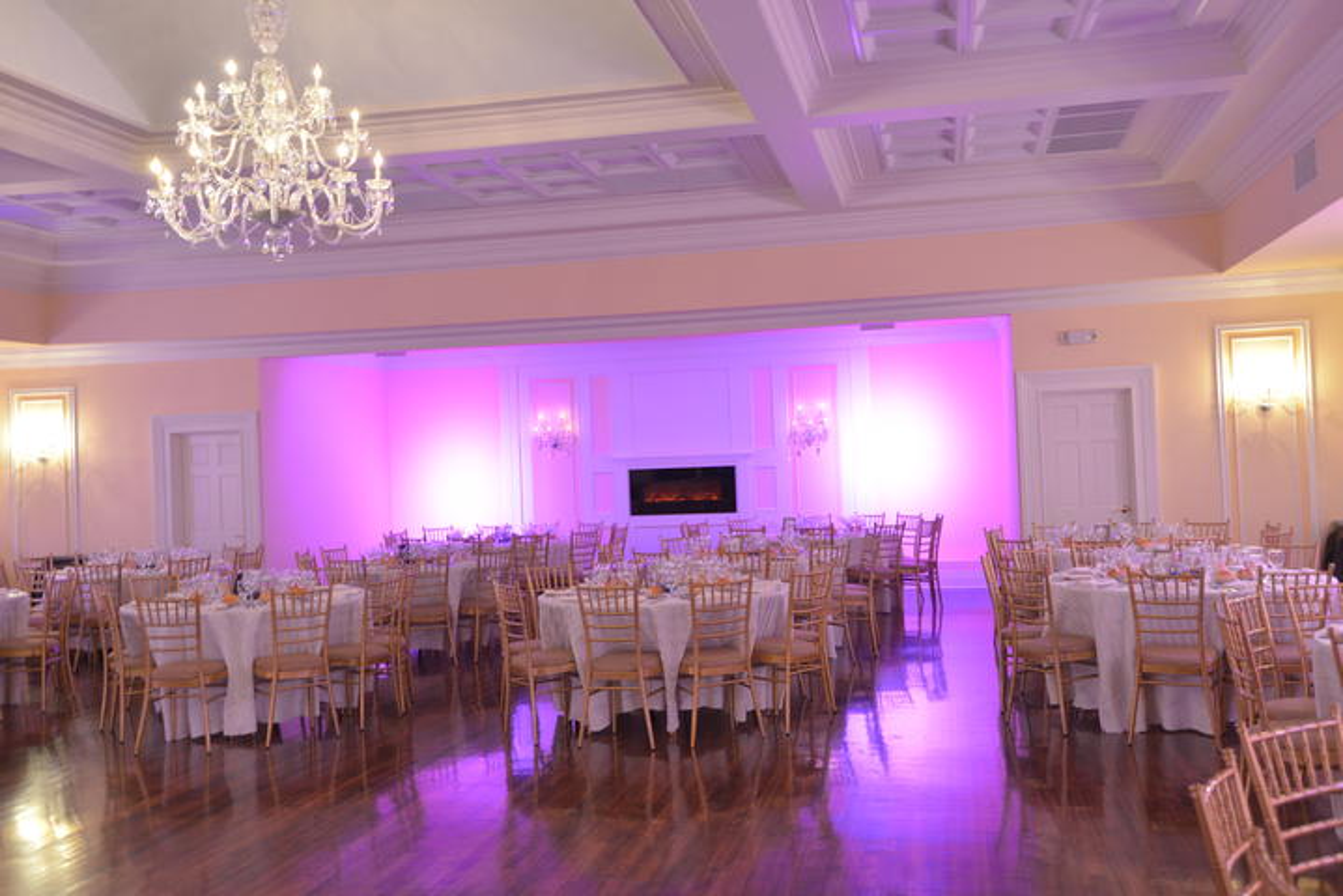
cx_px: 672
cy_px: 448
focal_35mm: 35
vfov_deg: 37.9
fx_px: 1306
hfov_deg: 54.4
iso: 1250
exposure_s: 1/20
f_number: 5
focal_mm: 35
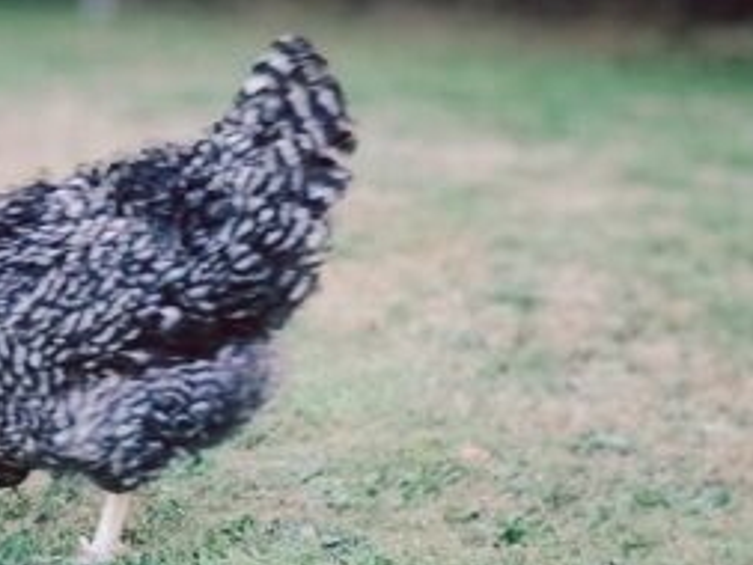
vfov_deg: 11.5
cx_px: 113
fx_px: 2807
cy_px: 390
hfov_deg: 15.1
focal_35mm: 129
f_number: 2.5
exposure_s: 1/50
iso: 400
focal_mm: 8.67
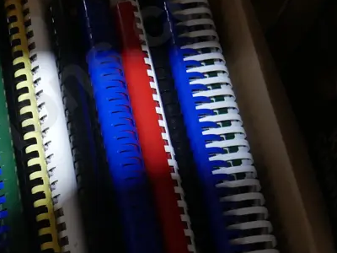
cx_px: -63
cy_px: 188
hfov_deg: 21.0
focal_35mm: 87
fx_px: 847
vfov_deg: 16.9
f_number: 4
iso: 640
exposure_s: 1/60
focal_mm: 17
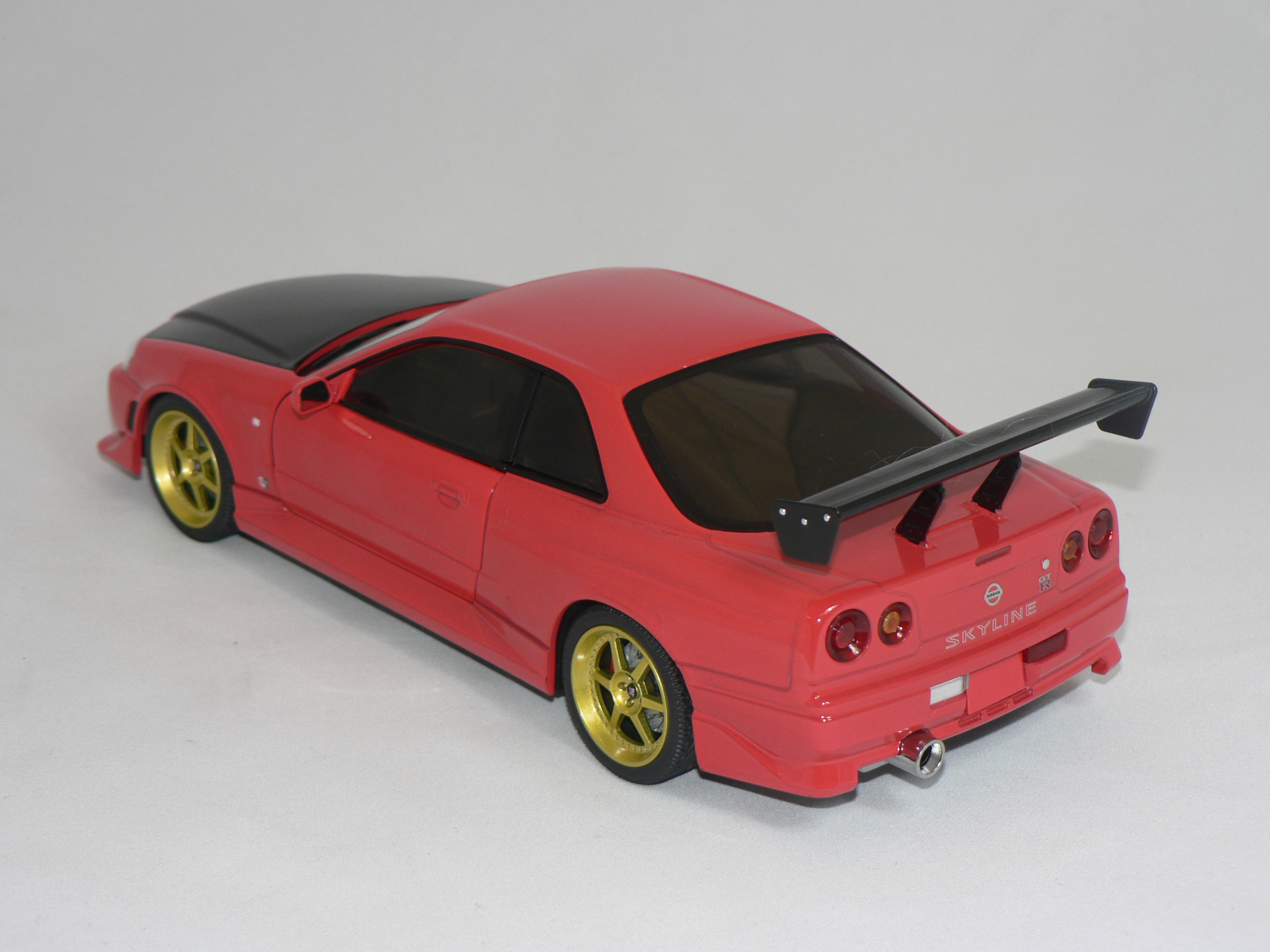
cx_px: 635
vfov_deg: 21.0
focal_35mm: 70
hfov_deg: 27.8
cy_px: 476
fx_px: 2568
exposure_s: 1/60
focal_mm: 11.6
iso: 80
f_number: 3.2
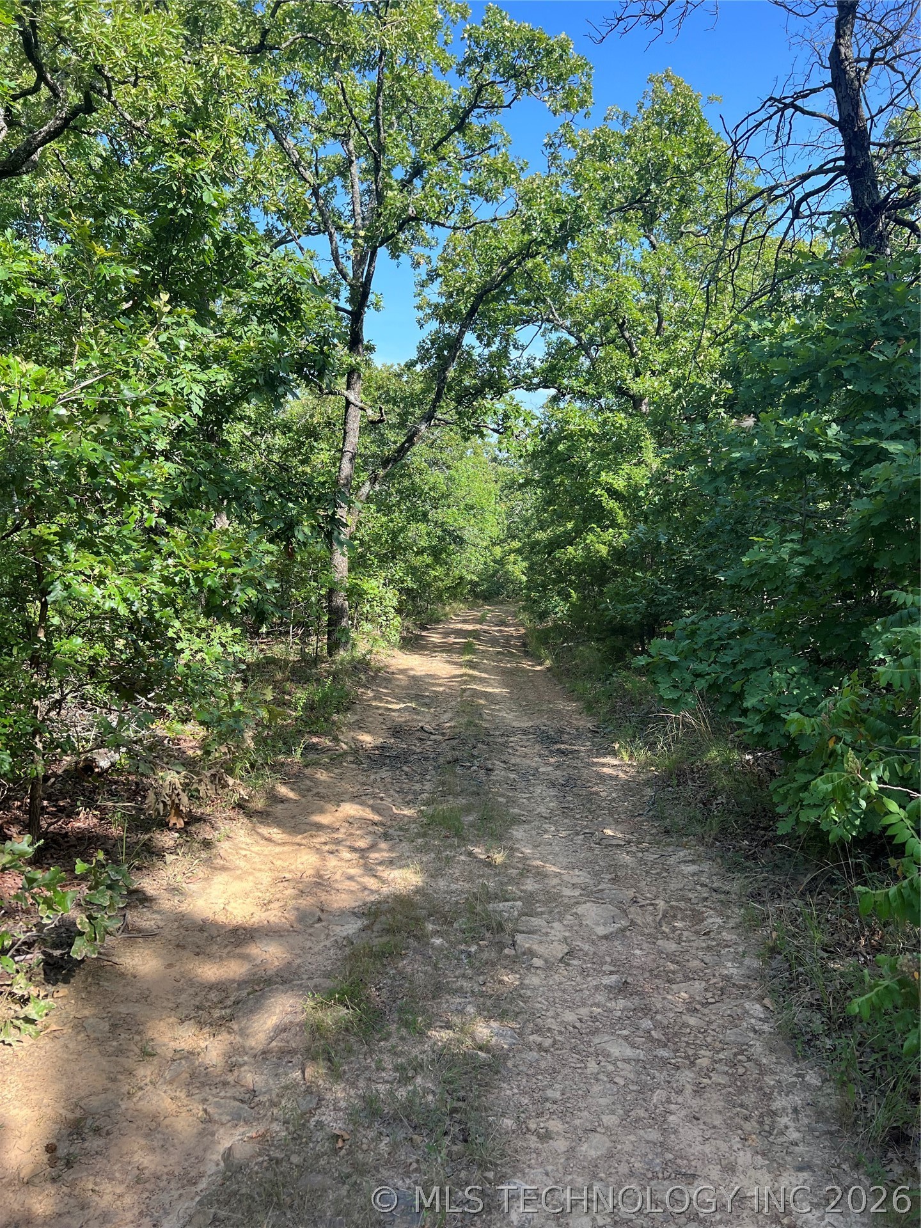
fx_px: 922
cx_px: 460
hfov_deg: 53.1
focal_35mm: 26
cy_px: 614
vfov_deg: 67.3
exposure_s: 1/797
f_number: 1.5
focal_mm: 5.7
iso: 50
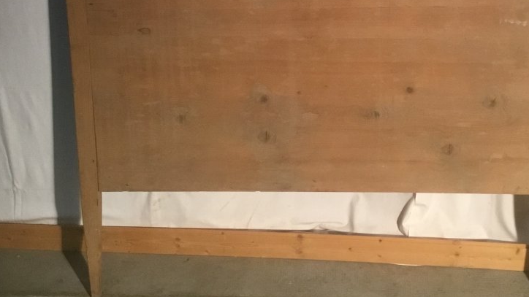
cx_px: 302
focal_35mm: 56
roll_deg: -0.3
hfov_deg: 37.2
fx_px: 785
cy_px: 20
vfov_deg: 20.9
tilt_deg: -23.6
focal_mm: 3.3
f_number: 2.4
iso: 160
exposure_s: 1/33
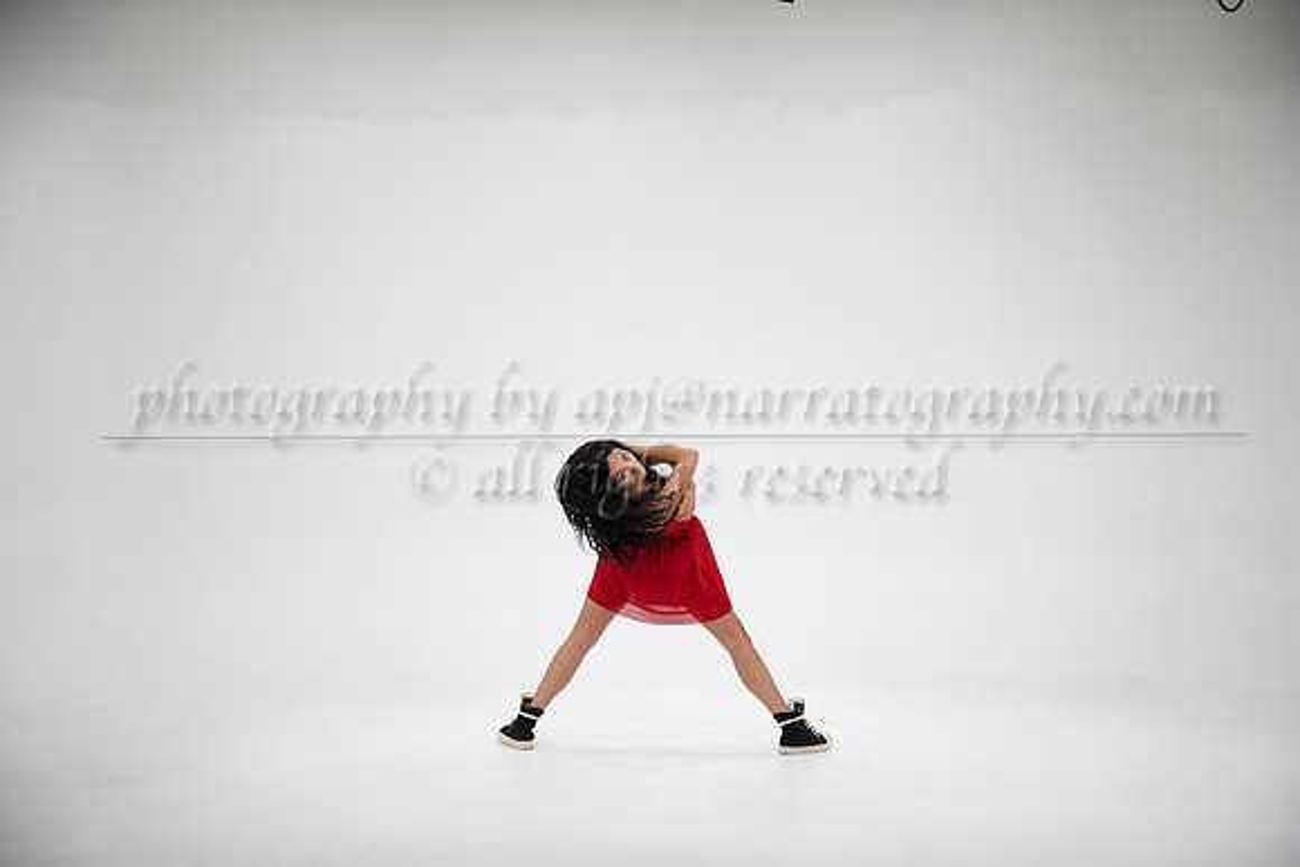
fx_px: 1806
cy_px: 434
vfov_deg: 27.0
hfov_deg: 39.6
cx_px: 650
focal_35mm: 50
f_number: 4
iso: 400
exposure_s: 1/500
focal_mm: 50
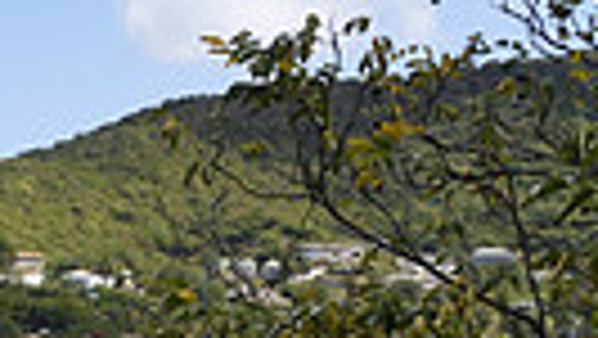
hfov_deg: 14.4
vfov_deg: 9.9
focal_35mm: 123
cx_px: -616
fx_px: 1952
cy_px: 180
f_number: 8
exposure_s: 1/250
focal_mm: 18
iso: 100
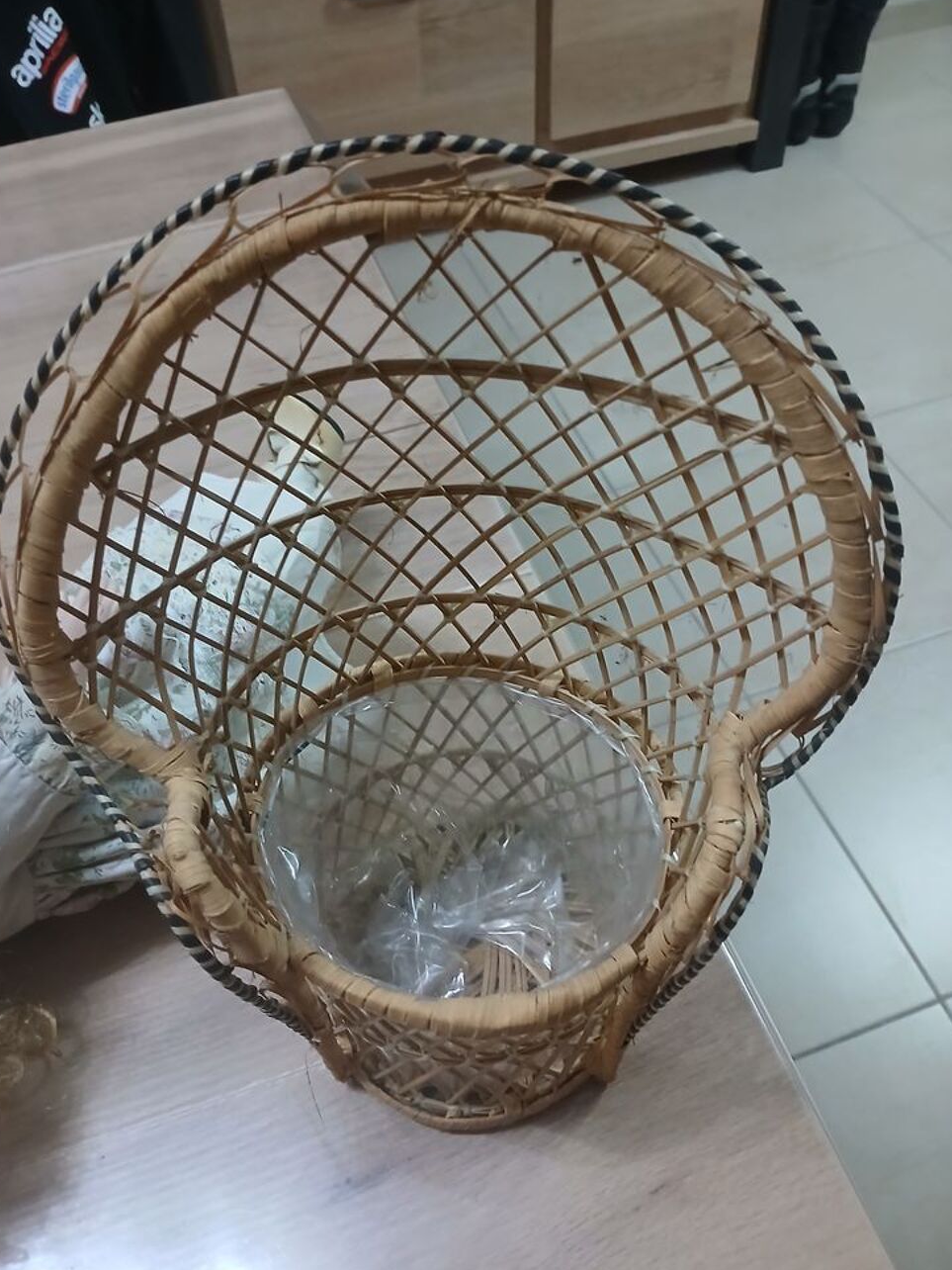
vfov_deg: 65.3
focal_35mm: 27
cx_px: 464
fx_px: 990
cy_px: 650
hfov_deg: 51.3
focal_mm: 3.98
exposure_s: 1/25
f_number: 1.8
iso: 500
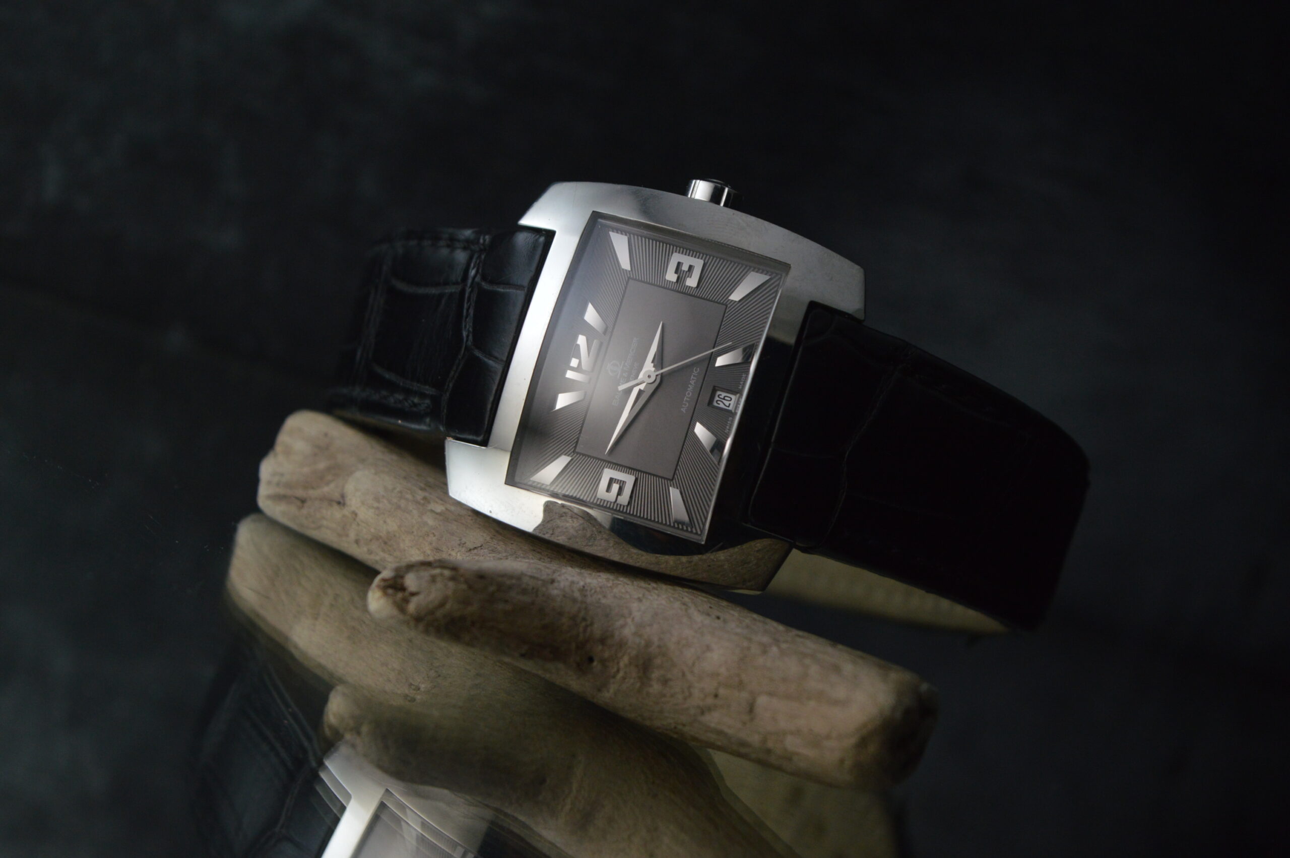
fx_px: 2792
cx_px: 645
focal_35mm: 78
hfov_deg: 26.0
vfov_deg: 17.5
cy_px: 429
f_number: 7.1
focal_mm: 52
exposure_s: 1/200
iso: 800
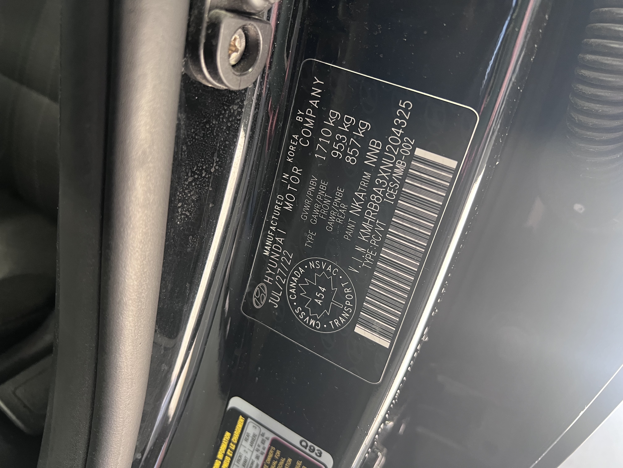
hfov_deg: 67.3
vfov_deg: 53.1
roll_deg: -10.1
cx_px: 312
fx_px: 468
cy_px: 234
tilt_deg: -29.8
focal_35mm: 26
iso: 200
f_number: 1.5
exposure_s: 1/60
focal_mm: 5.7
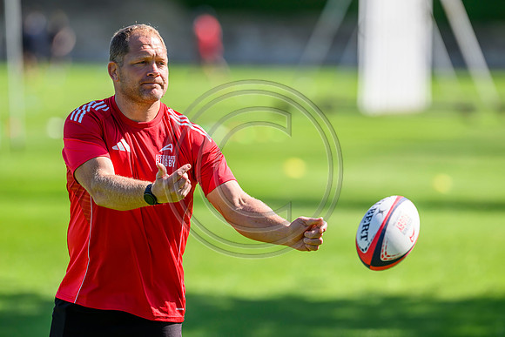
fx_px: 5612
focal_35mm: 400
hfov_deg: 5.2
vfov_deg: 3.4
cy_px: 168
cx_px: 252
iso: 500
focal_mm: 400
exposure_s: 1/2000
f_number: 4.5
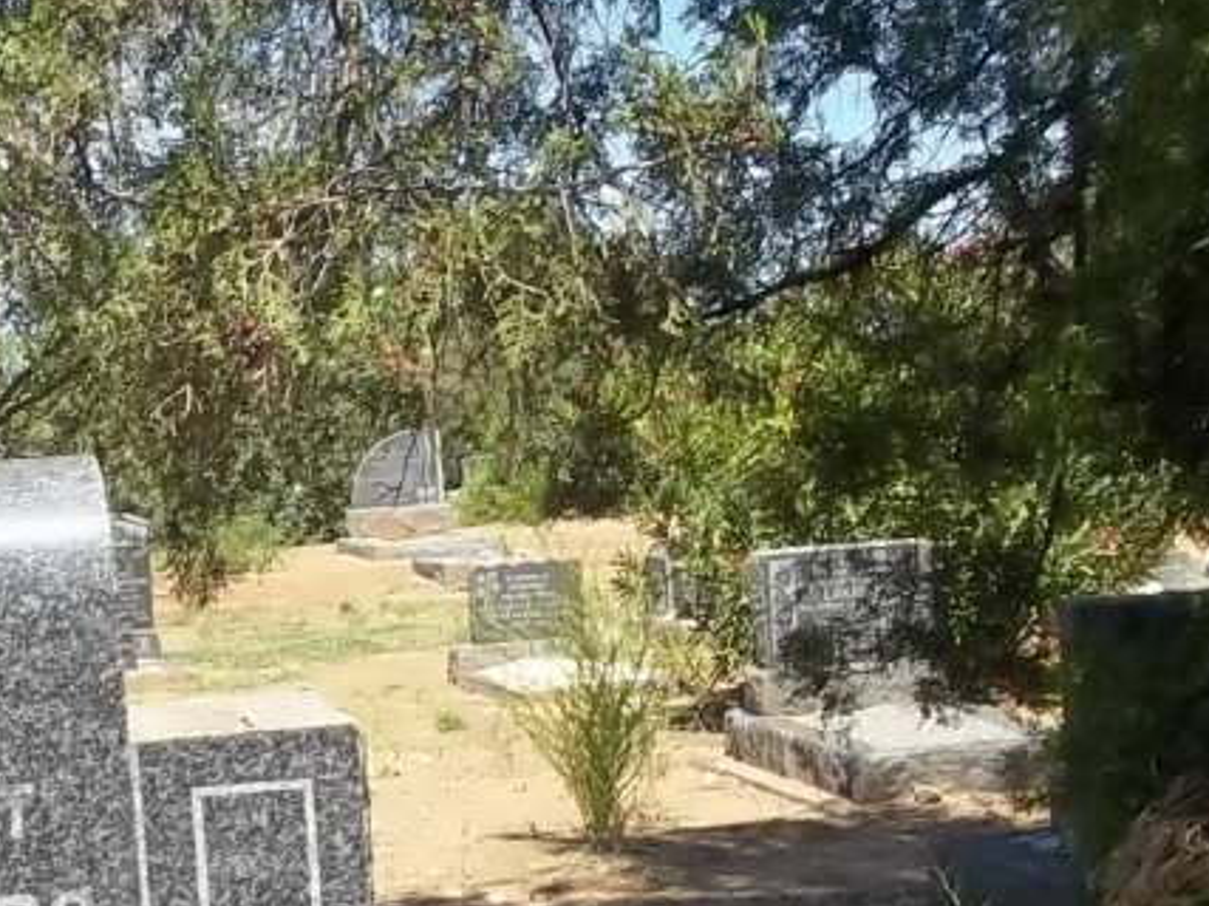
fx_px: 3142
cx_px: 99
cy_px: 759
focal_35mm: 90
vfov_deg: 16.3
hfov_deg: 21.3
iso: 80
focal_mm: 5.7
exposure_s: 1/320
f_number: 5.5
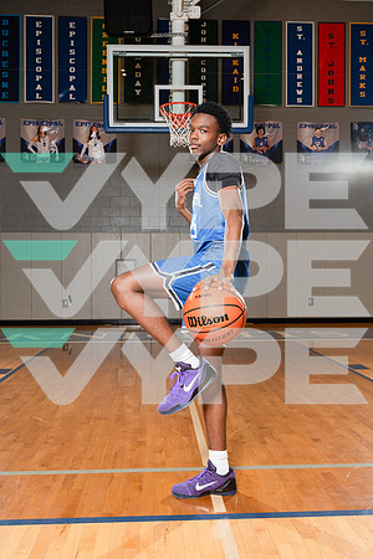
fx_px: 528
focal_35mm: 34
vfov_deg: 55.8
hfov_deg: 38.9
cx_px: 186
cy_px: 280
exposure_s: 1/250
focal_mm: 34
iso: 400
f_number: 5.6
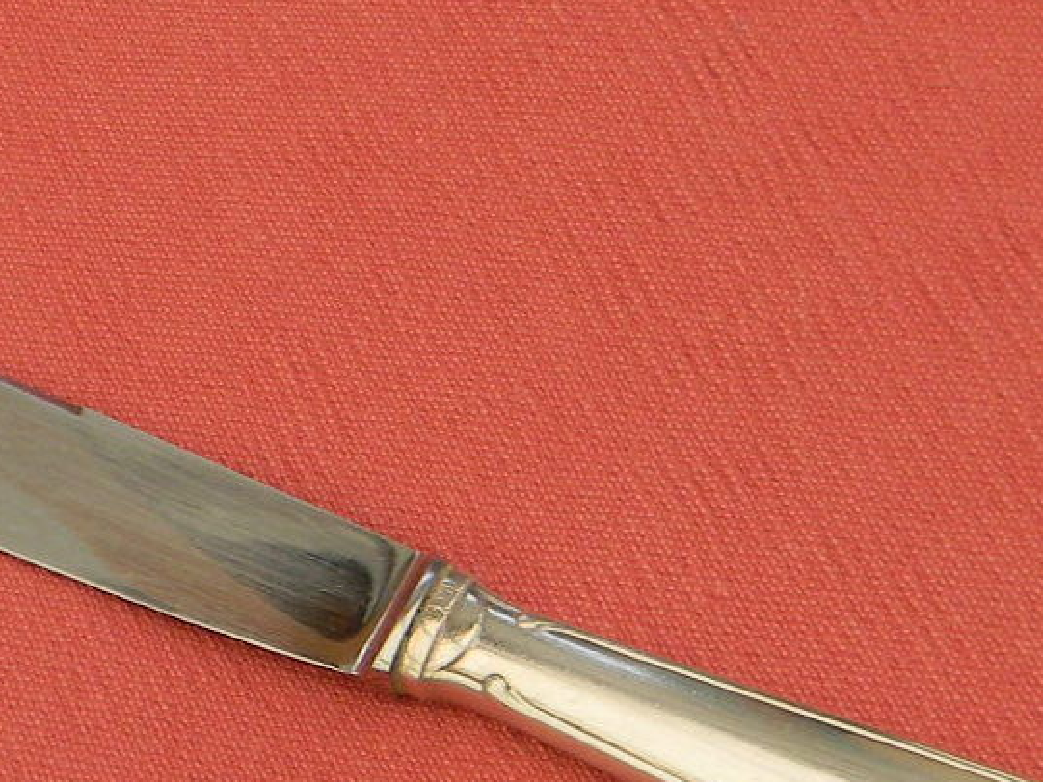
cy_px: 688
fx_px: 1597
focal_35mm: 53
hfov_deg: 35.9
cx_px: 388
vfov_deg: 26.7
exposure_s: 1/370
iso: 80
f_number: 3.5
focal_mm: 5
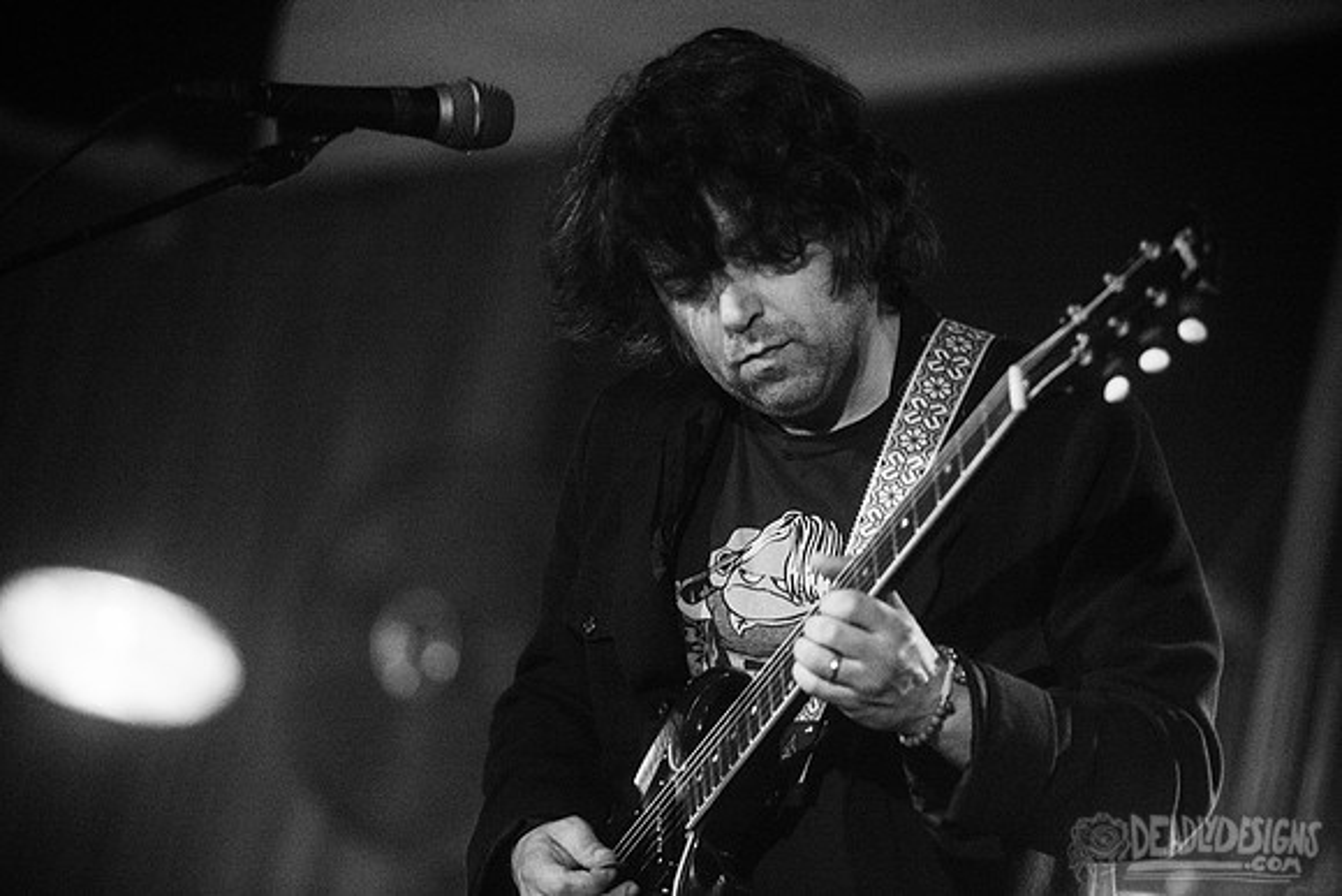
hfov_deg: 15.2
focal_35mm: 135
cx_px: 671
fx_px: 5033
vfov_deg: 10.2
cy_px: 448
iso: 3200
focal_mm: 135
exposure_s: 1/50
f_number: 3.2
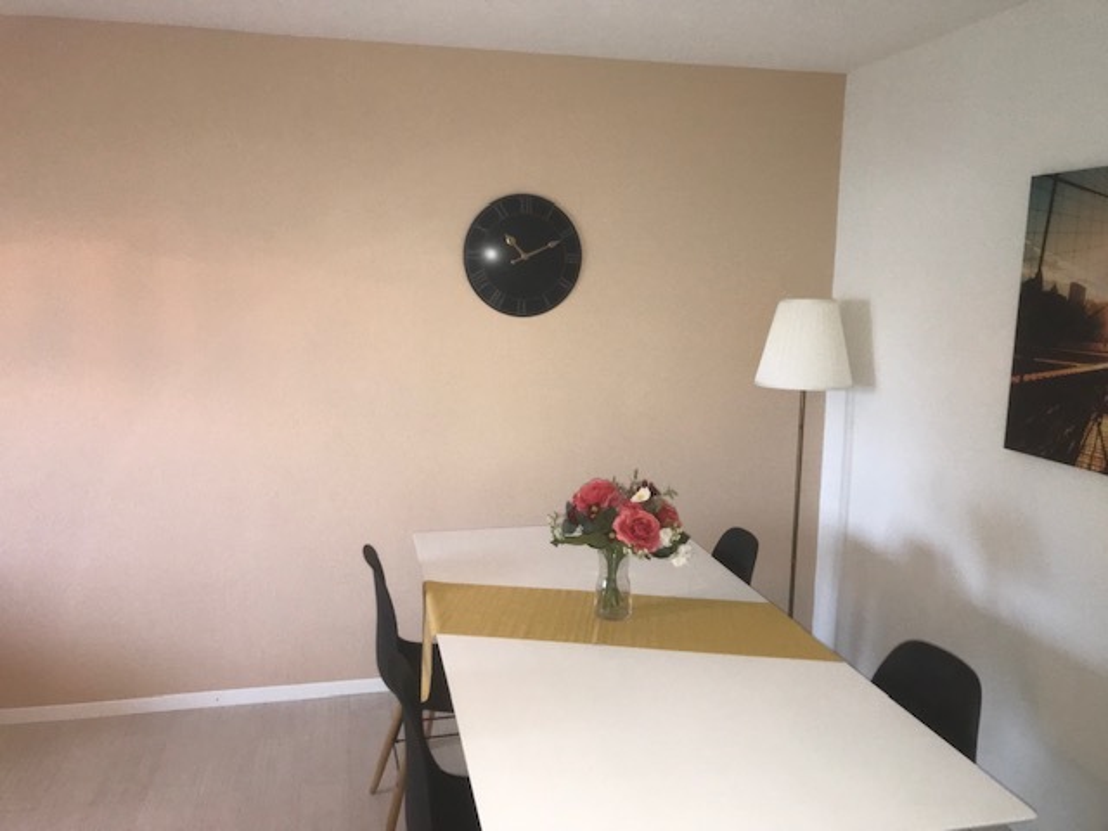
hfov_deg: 63.4
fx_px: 896
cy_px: 416
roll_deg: -2.0
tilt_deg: -8.3
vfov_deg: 49.7
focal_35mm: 28
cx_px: 554
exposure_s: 1/33
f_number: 1.8
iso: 100
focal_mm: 3.99
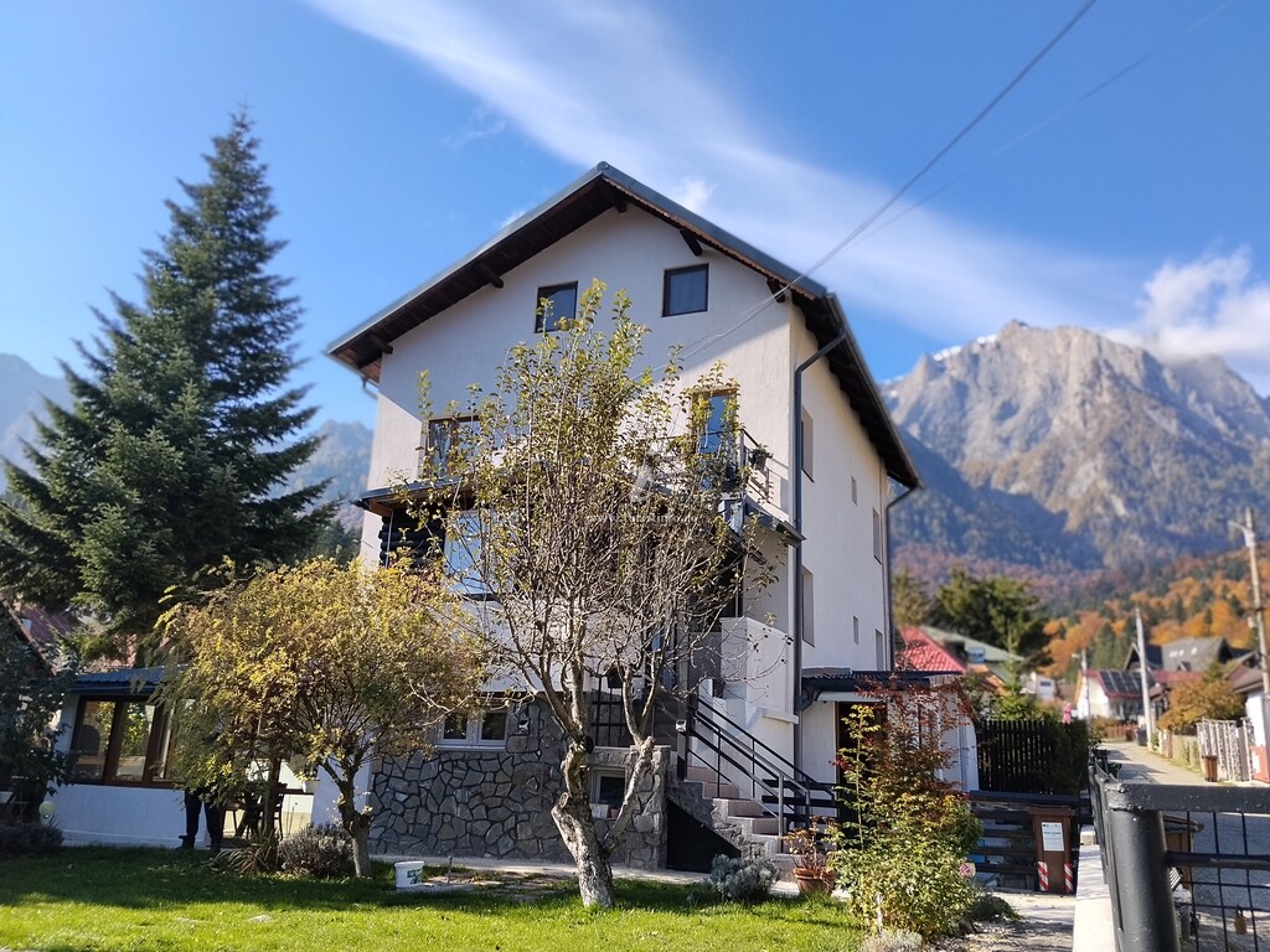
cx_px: 635
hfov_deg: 61.7
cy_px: 476
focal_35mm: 29
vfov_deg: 48.2
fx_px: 1064
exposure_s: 1/860
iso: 50
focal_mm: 4.22
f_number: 1.8
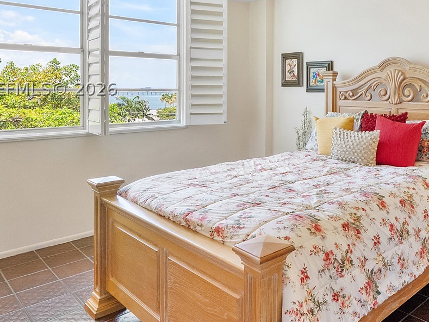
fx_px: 384
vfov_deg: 44.2
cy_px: 88
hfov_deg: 55.1
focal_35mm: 31
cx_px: 330
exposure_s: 1/160
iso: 800
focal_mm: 10
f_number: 8
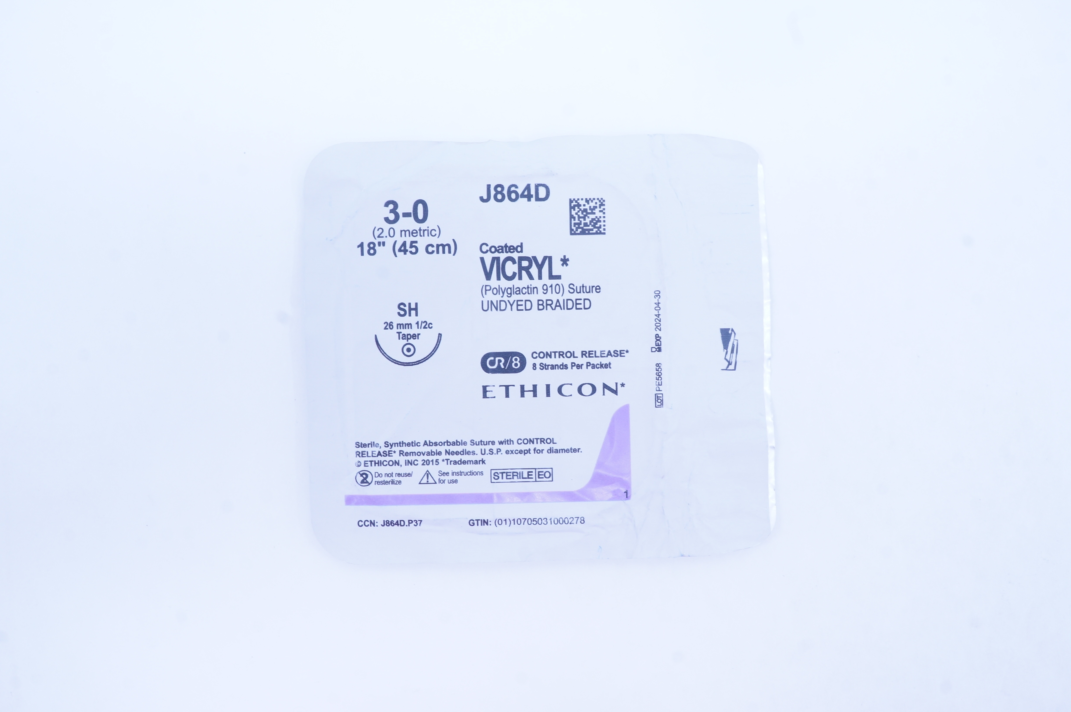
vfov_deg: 41.6
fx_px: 936
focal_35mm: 32
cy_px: 356
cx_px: 536
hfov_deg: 59.5
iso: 400
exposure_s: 1/10
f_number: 13
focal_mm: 21
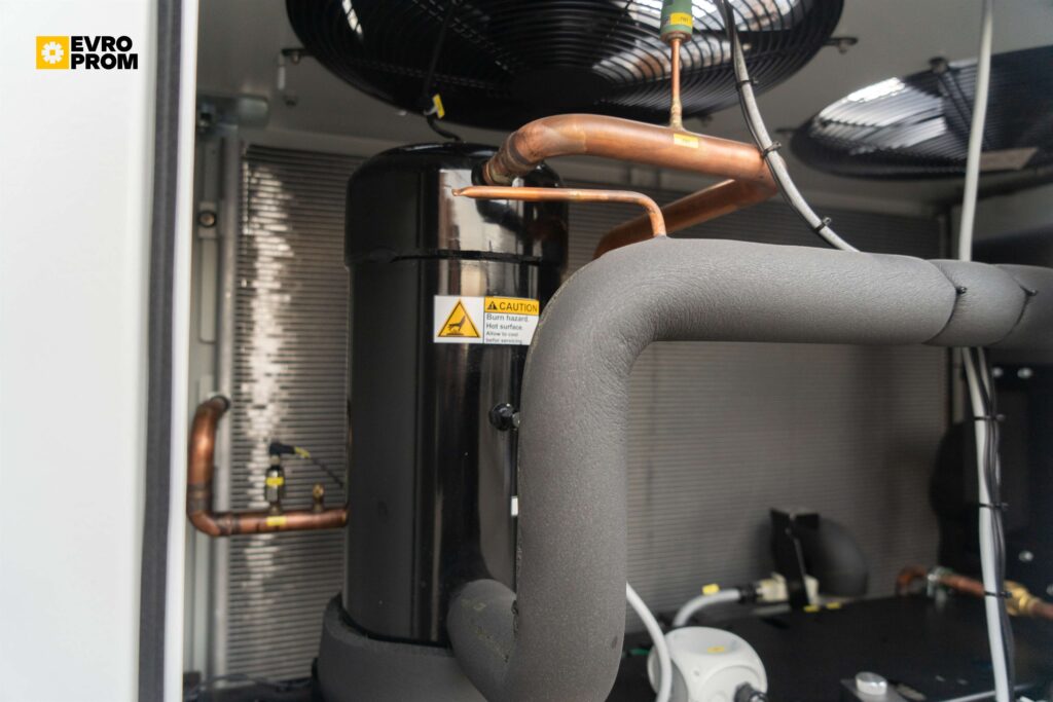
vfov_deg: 53.1
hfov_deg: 73.7
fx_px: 702
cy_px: 351
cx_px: 526
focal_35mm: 24
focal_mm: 24
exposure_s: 1/50
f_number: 4
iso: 500
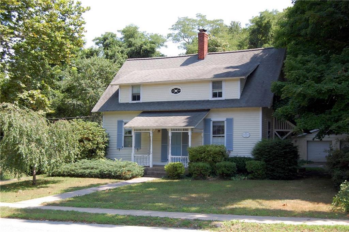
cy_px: 116
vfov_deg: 28.9
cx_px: 174
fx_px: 450
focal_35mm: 46
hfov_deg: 42.4
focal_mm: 31
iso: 200
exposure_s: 1/200
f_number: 7.1
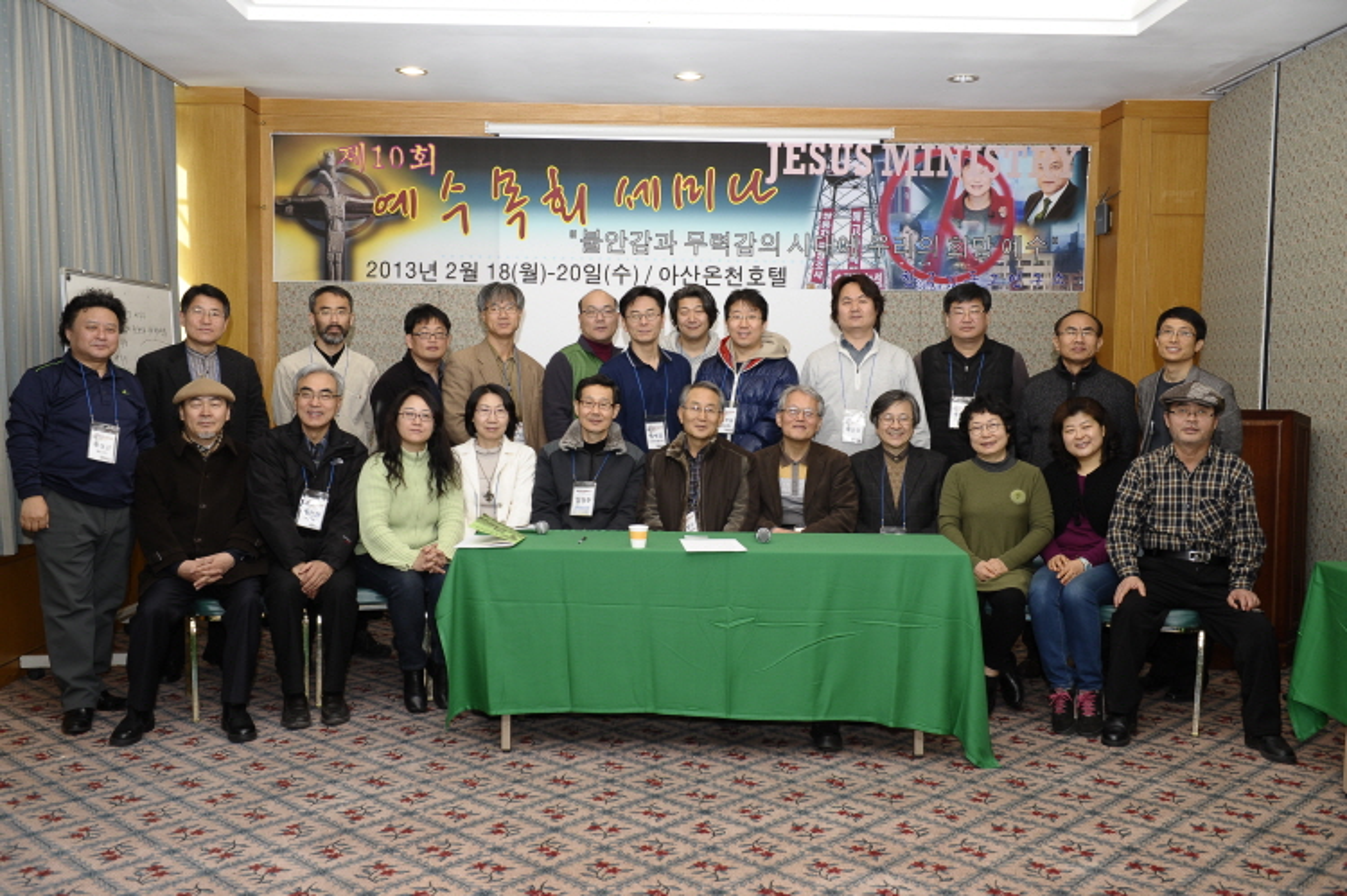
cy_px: 448
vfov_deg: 37.8
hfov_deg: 54.5
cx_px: 674
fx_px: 1309
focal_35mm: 35
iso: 800
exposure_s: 1/160
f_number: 5
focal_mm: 35
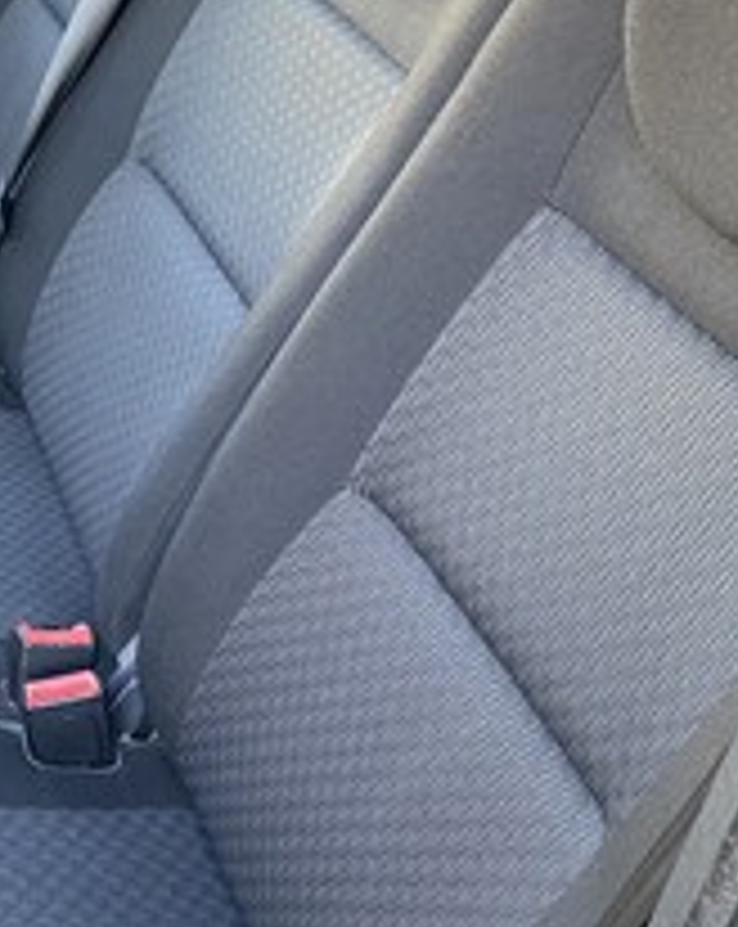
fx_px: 1725
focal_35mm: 63
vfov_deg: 30.0
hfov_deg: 22.5
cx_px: -122
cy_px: 542
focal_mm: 4.25
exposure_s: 1/77
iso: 125
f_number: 1.8
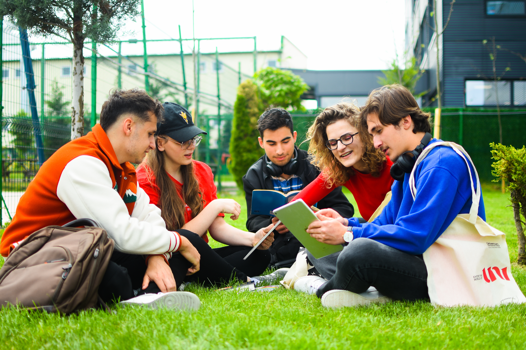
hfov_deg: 37.9
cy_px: 175
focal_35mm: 52
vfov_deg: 25.8
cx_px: 263
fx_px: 767
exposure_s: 1/1250
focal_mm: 35
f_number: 1.8
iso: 100
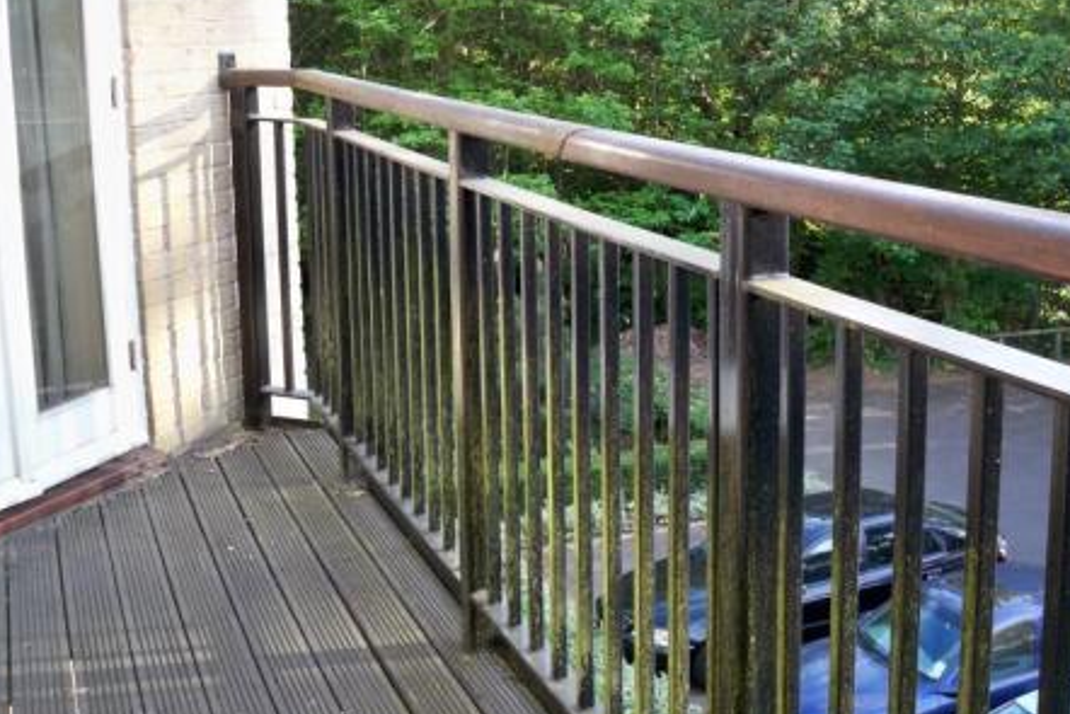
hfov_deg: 40.8
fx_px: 1427
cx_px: 679
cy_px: 229
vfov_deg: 27.9
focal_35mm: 48
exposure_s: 1/60
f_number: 3.1
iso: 125
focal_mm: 6.3
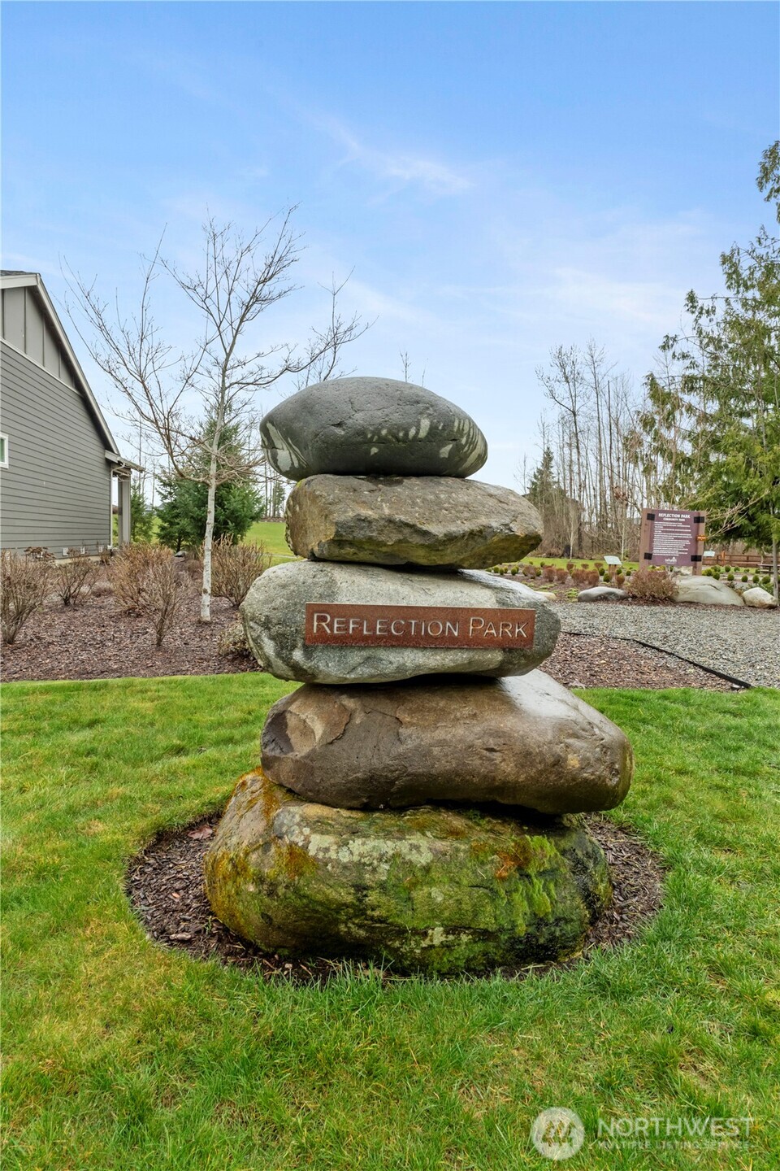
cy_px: 586
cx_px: 390
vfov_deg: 81.2
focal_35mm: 21
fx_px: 682
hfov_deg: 59.5
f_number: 8
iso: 800
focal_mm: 14
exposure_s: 1/100
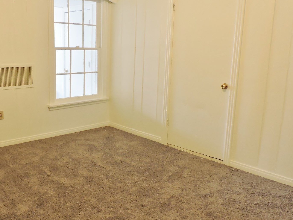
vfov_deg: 39.6
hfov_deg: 50.2
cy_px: 99
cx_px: 92
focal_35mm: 36
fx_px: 305
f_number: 3
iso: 250
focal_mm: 4.3
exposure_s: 1/30
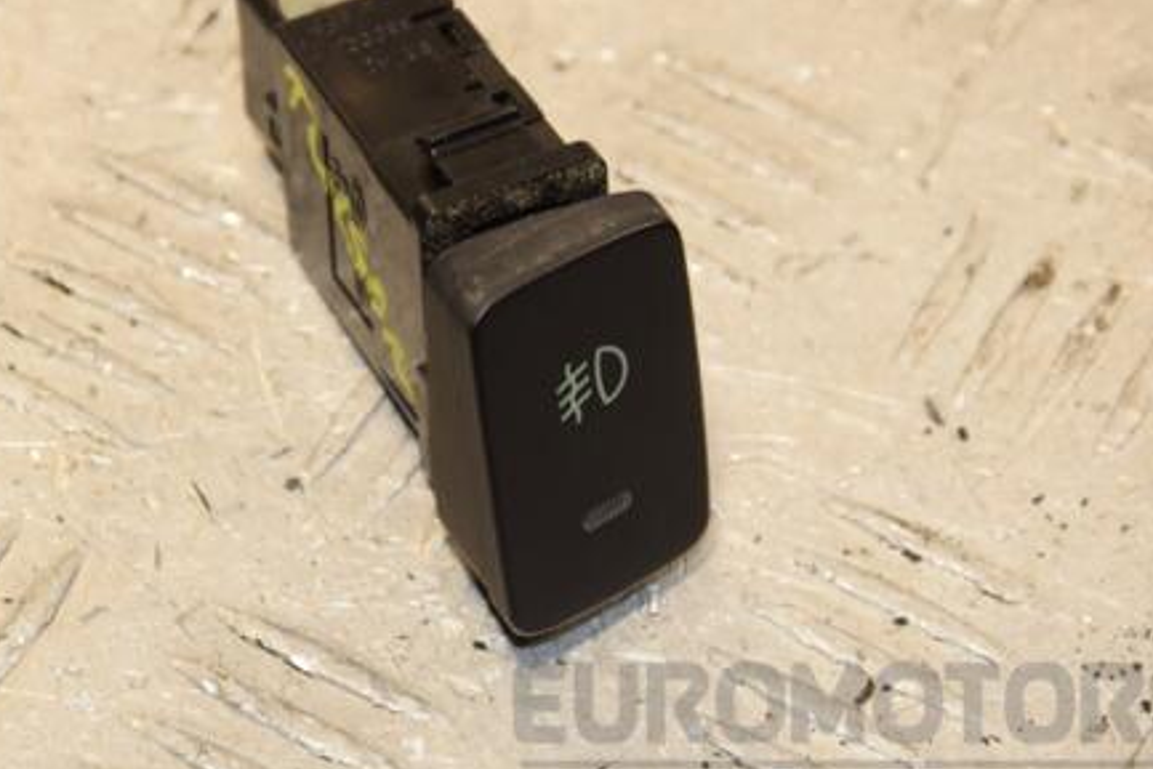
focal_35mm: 187
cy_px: 349
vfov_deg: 7.3
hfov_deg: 11.0
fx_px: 5991
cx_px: 463
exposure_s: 1/200
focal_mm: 90
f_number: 8
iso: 800
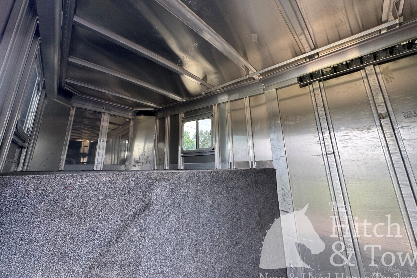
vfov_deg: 77.0
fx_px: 174
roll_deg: +1.7
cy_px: 122
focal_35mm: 15
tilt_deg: +14.5
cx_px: 204
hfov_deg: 100.4
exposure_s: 1/99
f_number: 2.2
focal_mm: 2.22
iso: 100
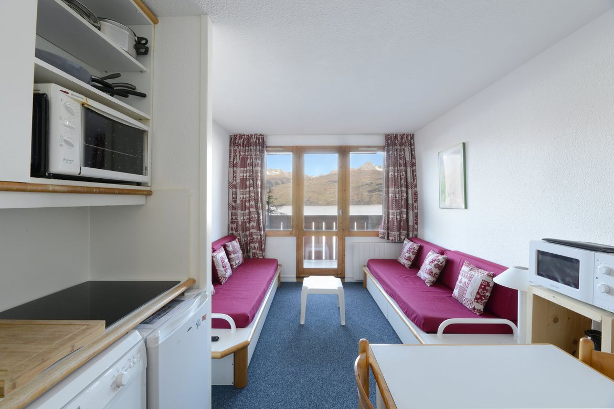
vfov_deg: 81.2
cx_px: 307
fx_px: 239
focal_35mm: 14
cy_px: 204
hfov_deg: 104.3
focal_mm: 14
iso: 160
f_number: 18
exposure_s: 1/100
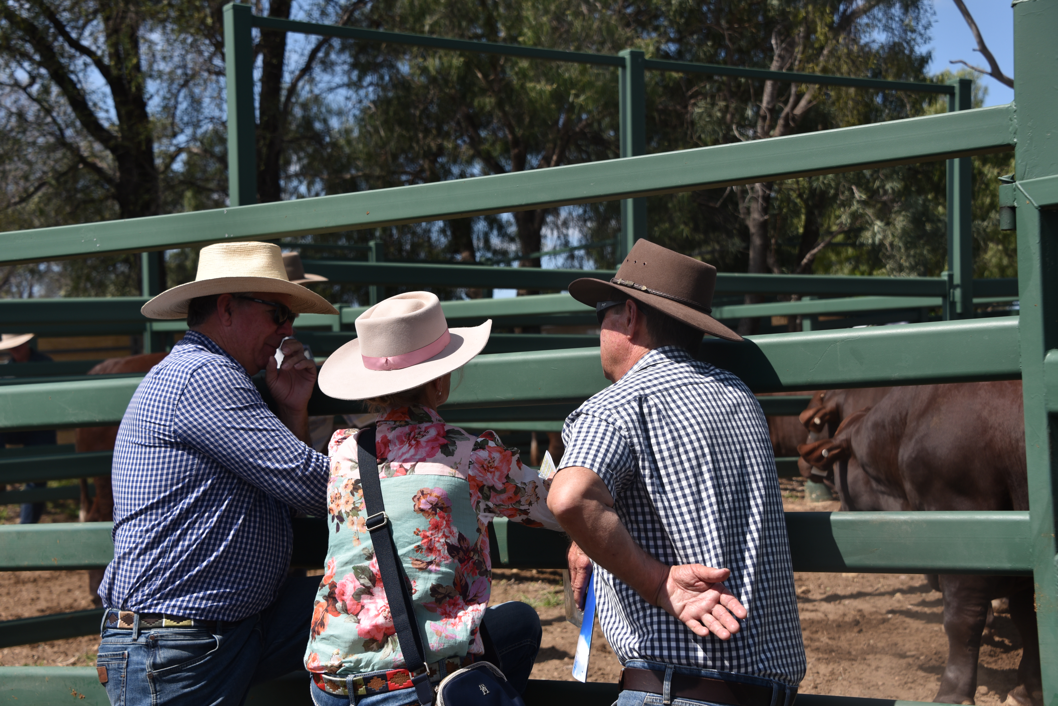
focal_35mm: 62
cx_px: 529
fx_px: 1823
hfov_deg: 32.4
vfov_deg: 21.9
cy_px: 353
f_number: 7.1
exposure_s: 1/800
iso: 200
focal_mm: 62
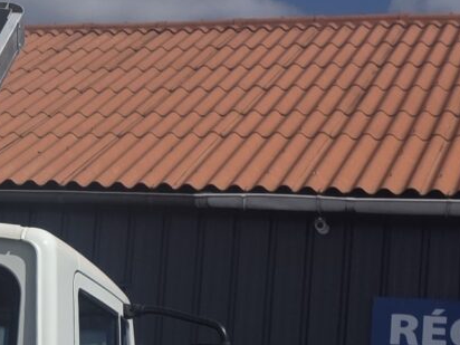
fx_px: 1900
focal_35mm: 143
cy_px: 275
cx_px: -659
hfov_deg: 11.4
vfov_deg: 10.3
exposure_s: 1/7944
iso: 40
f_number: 1.7
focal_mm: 6.25
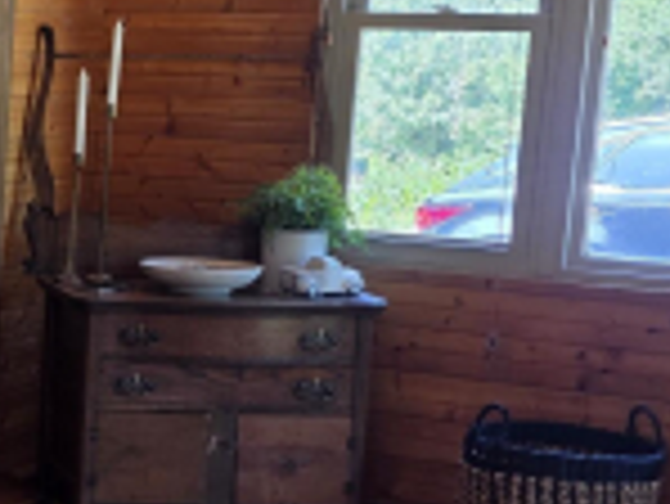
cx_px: -573
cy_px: 292
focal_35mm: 103
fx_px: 1995
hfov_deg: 15.9
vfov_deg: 14.4
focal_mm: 6.3
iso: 50
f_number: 1.7
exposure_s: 1/120
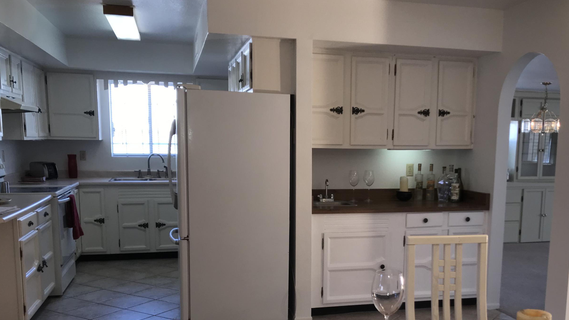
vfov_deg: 30.7
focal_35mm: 38
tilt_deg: -8.9
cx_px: 352
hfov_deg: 52.3
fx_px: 573
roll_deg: -1.9
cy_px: 239
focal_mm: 3.99
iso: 20
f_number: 1.8
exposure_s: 1/88
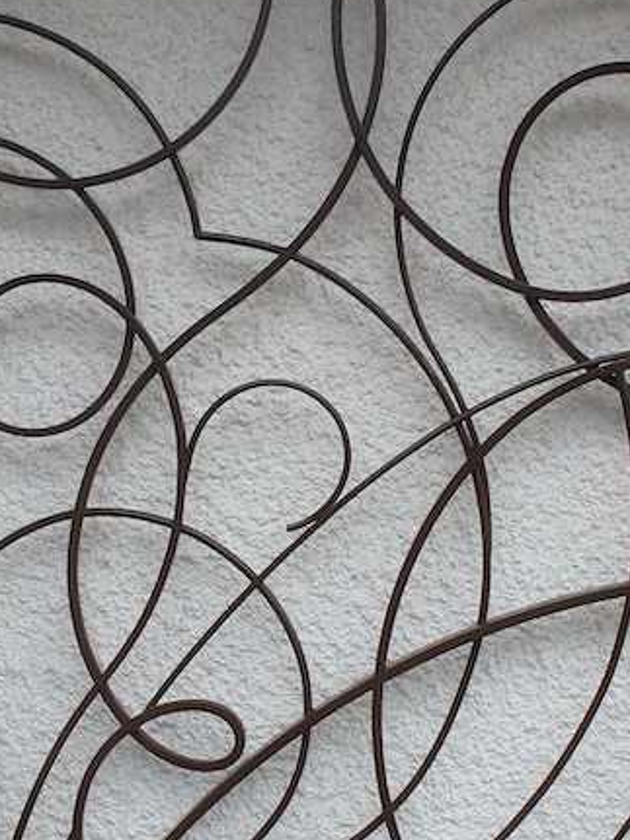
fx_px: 1287
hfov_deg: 27.5
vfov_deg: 35.8
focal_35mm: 53
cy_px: 565
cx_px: 287
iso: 125
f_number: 3.5
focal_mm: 3.7
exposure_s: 1/160
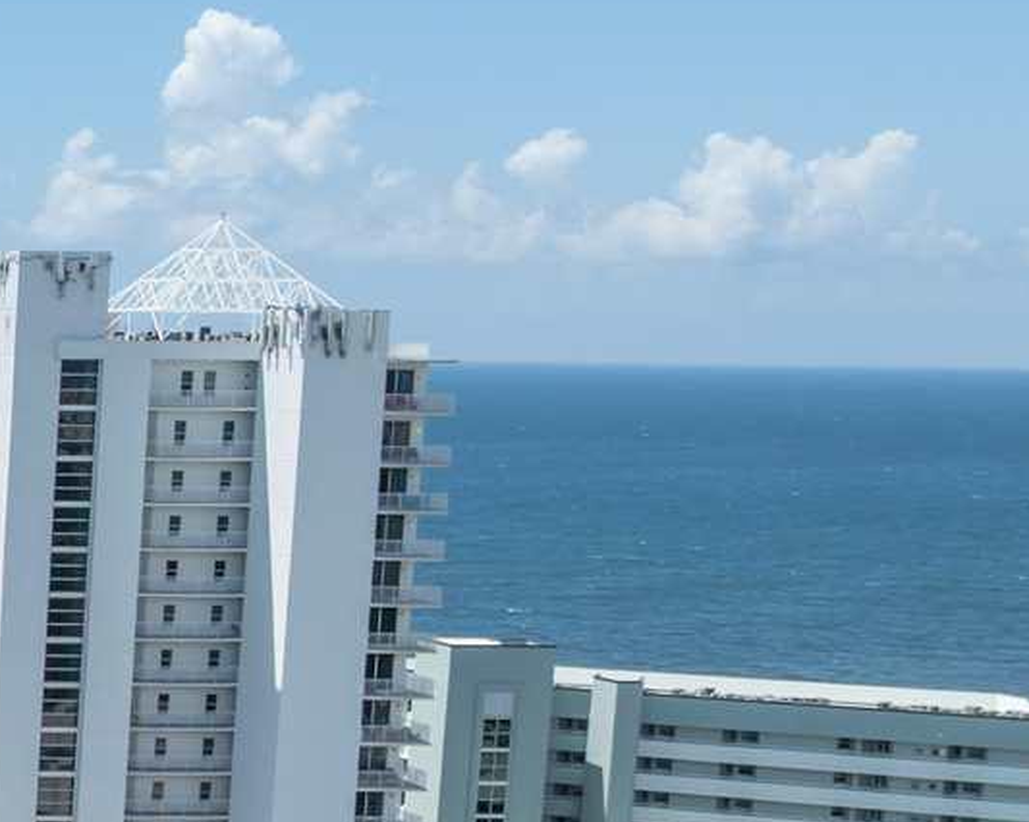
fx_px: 2740
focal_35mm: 90
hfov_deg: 16.8
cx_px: -927
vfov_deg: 16.8
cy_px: 773
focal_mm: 12.29
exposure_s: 1/2500
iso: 100
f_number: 2.8
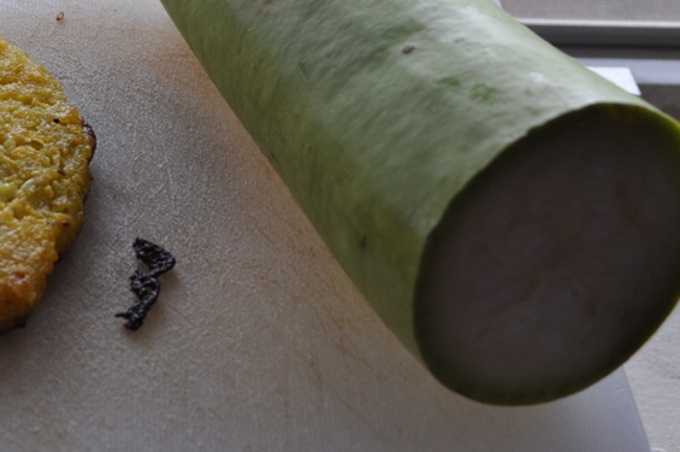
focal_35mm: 87
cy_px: 93
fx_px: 1641
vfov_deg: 15.6
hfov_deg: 22.9
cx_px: 89
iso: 320
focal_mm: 32
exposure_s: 1/60
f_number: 8
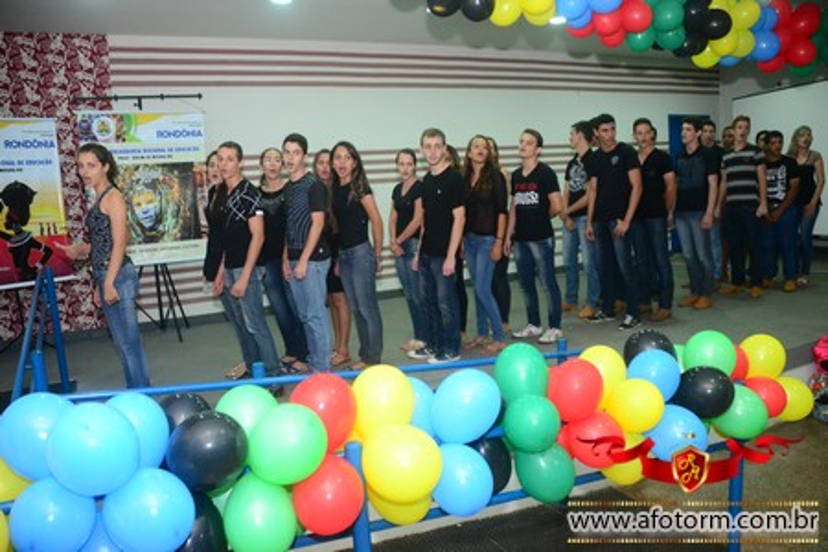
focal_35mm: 30
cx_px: 414
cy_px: 276
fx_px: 690
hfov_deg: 61.9
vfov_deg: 43.6
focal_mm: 20
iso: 1600
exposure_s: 1/160
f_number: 3.5
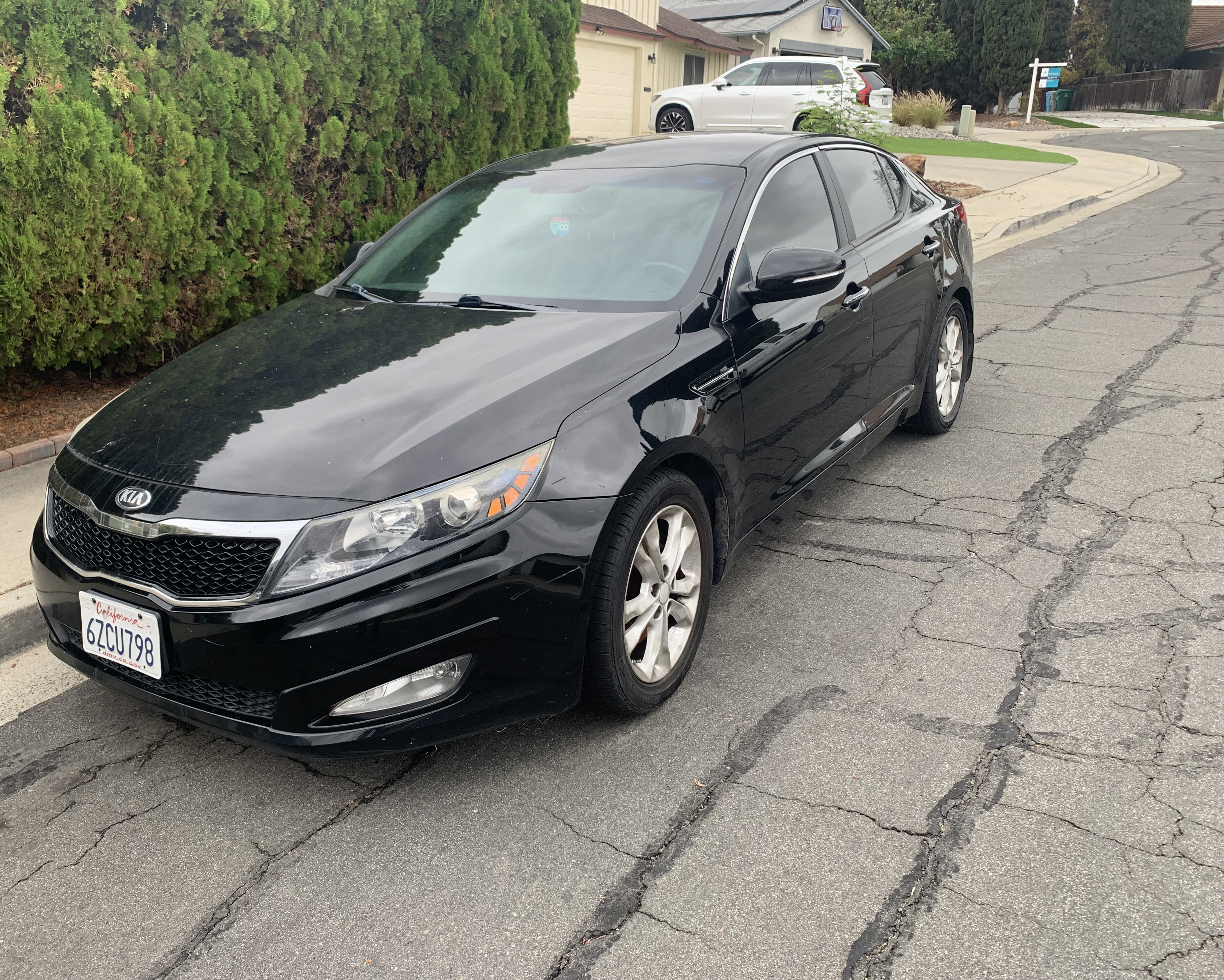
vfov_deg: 51.5
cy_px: 475
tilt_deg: -16.1
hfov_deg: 62.1
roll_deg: -0.9
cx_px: 567
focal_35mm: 28
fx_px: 1014
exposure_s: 1/122
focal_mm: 4.25
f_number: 1.8
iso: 25
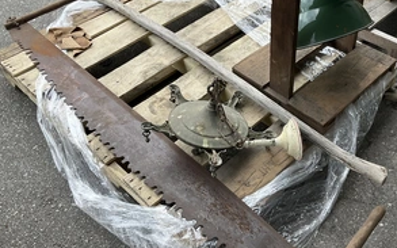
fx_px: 454
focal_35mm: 42
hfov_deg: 46.9
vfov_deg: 30.3
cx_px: 238
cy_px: 87
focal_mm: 3
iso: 25
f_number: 1.8
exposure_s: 1/322
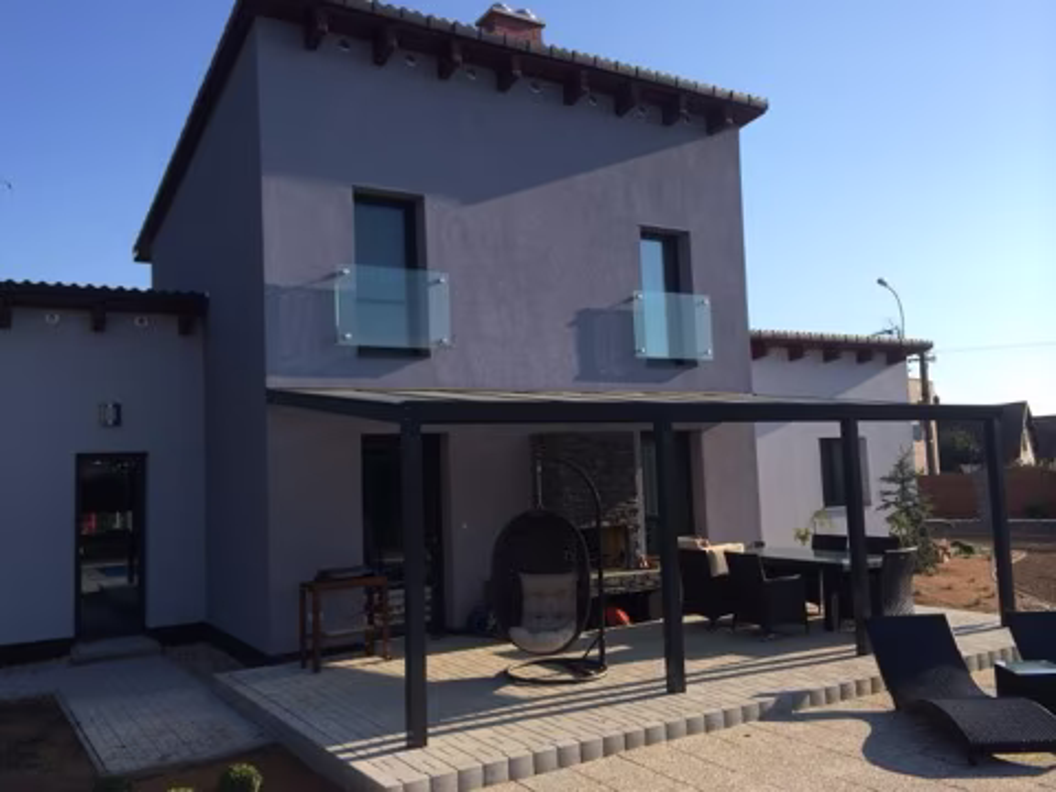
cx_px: 528
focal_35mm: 30
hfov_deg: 60.0
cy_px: 396
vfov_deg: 46.8
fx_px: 915
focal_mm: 4.12
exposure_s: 1/1580
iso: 32
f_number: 2.2
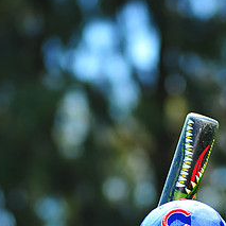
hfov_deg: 4.2
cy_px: 296
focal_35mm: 417
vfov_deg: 4.2
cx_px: 196
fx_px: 3080
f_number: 5
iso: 200
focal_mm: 180
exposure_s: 1/400
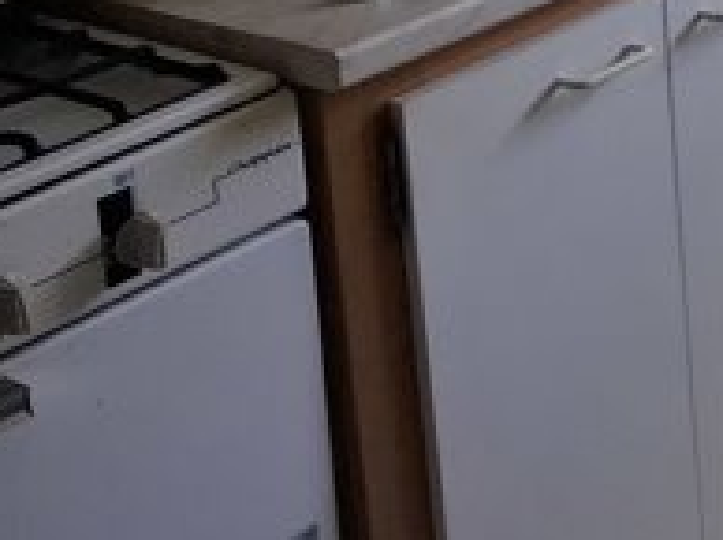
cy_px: -395
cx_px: 1409
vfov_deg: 14.0
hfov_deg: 16.3
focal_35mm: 95
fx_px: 1982
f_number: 1.8
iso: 64
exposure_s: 1/120
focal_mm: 5.54
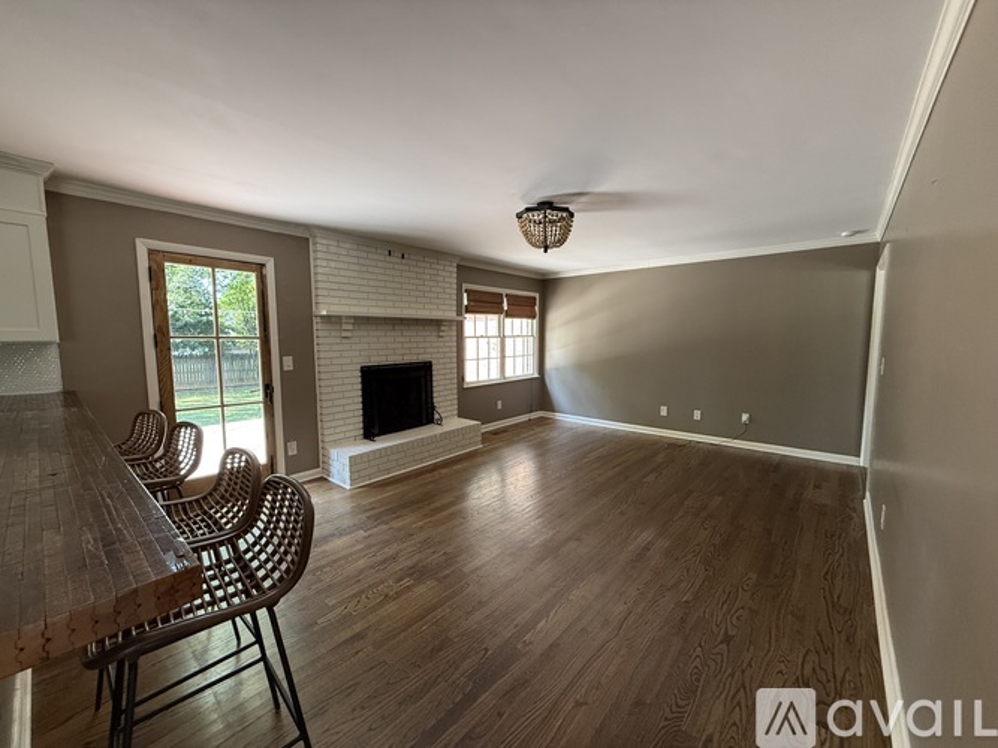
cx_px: 499
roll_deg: -0.2
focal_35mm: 14
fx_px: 404
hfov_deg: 102.1
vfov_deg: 85.7
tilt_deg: -4.7
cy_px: 374
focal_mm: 2.22
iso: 250
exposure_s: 1/99
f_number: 2.2
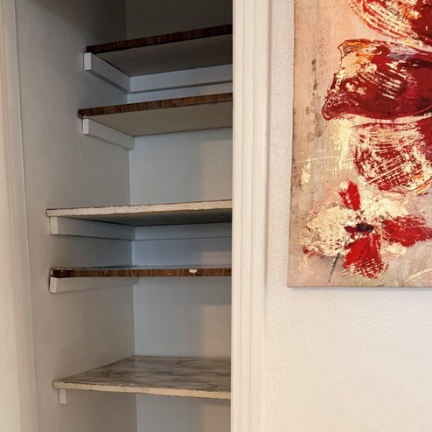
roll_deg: +0.3
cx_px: 172
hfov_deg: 38.2
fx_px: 621
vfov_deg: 36.5
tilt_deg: -8.7
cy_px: 369
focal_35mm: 44
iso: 250
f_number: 1.78
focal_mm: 6.76
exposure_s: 1/60
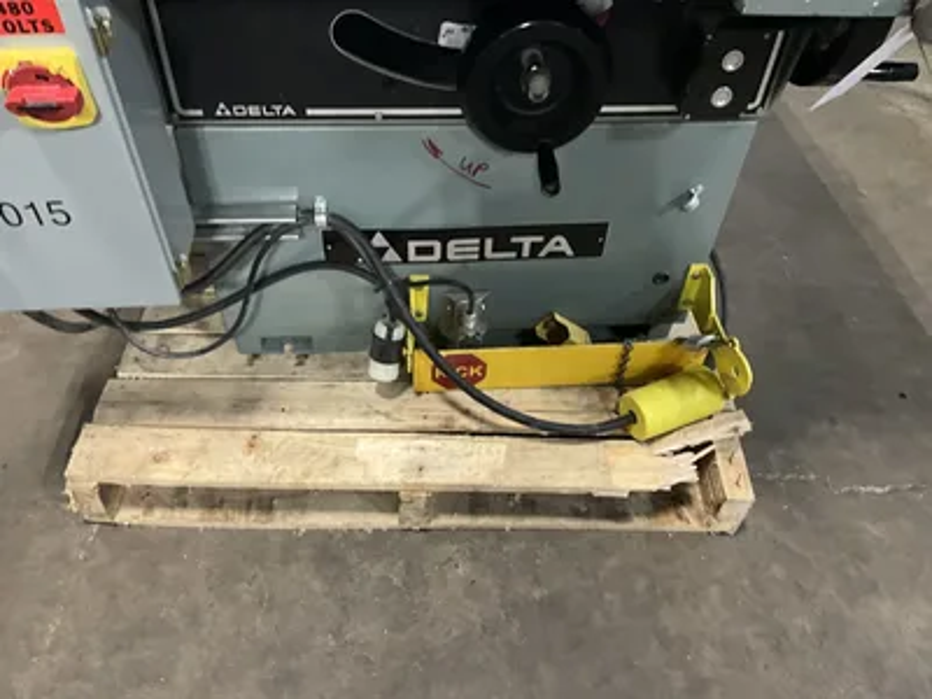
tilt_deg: -47.6
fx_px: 781
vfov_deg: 48.2
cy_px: 350
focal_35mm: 29
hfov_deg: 61.7
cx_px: 466
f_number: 1.8
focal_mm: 3
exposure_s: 1/30
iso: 400
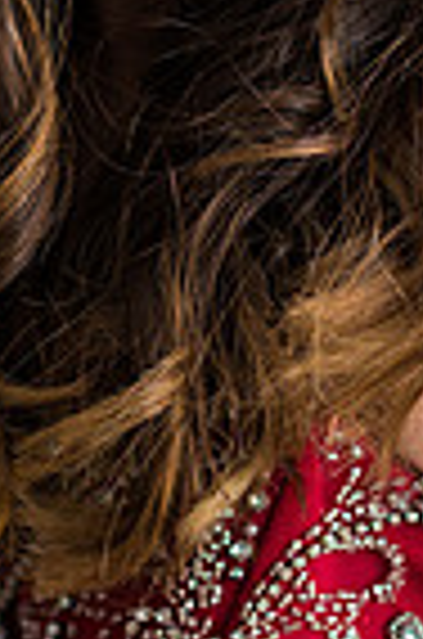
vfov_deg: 7.6
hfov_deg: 5.1
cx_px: 245
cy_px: -63
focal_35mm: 270
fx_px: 4782
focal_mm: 85
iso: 320
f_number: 2
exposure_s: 1/200
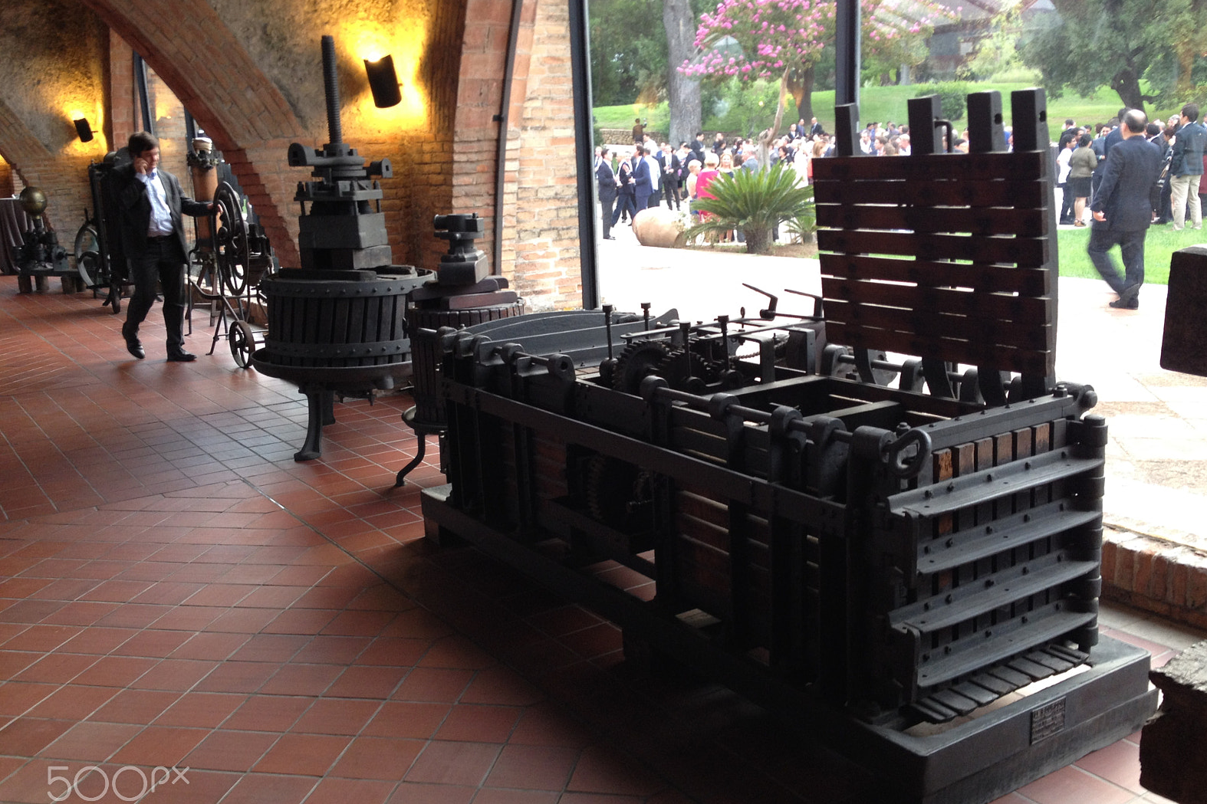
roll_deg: +1.5
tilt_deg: -19.1
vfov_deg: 35.9
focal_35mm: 37
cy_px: 425
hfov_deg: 51.9
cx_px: 613
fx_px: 1240
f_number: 2.4
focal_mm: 4.28
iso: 80
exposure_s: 1/20
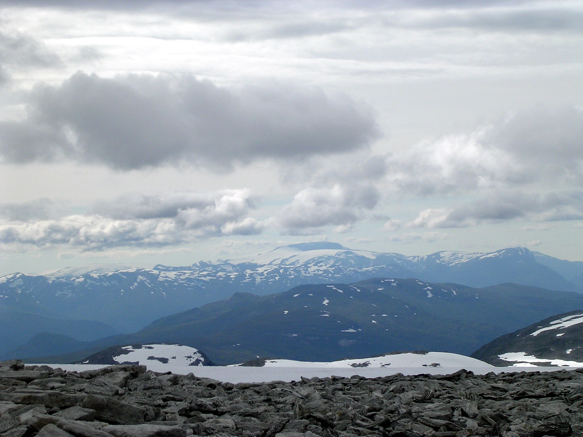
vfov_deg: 12.9
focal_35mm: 115
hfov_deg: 17.1
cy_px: 218
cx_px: 292
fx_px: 1937
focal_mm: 17.4
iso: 100
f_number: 4.9
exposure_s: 1/890
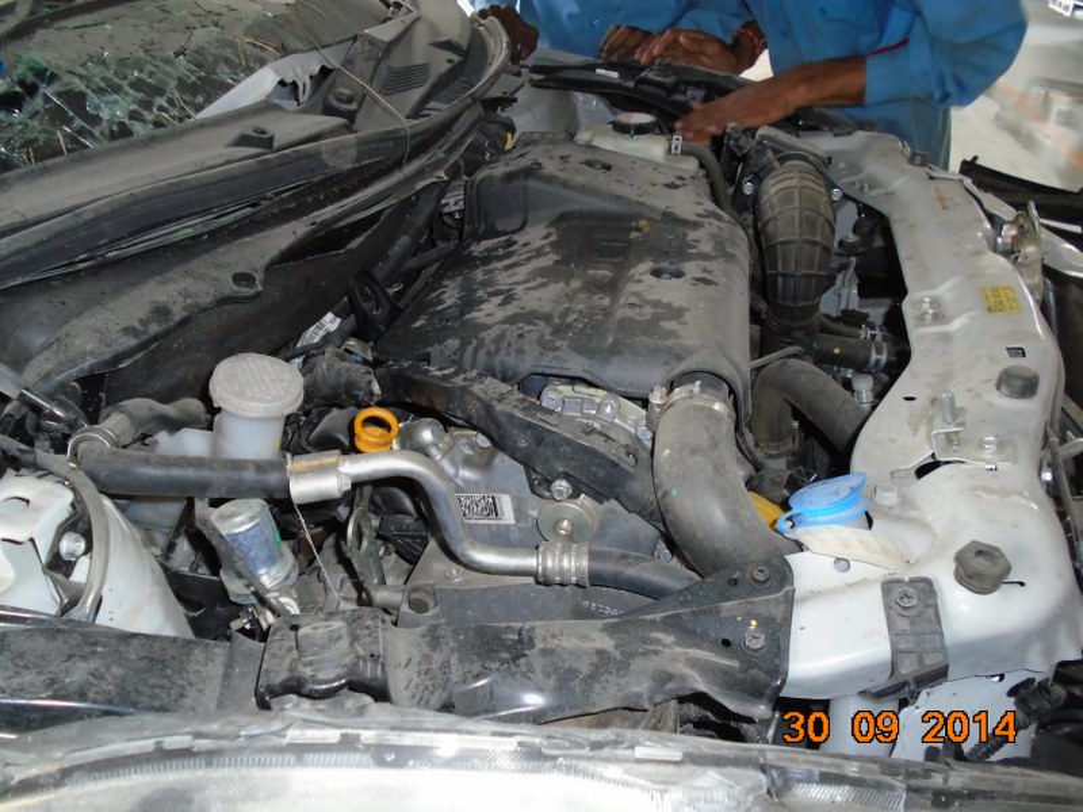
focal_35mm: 26
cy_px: 406
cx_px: 542
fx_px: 813
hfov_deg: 67.3
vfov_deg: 53.1
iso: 200
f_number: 3.2
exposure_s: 1/30
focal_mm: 4.6
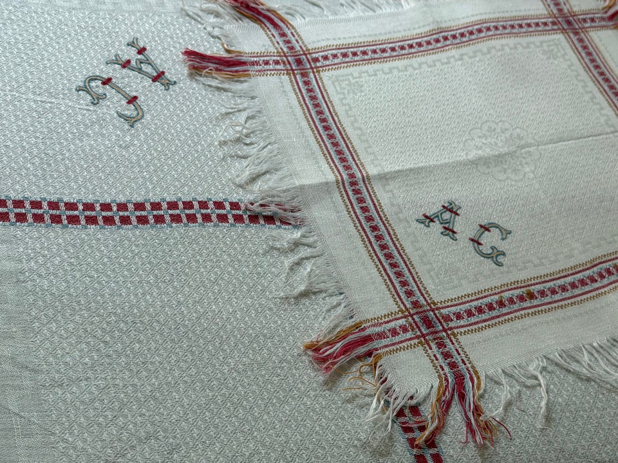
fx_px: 1071
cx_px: 234
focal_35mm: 60
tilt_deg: -47.7
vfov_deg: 24.4
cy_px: 228
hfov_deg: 32.0
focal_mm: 6.76
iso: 50
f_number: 1.78
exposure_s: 1/186
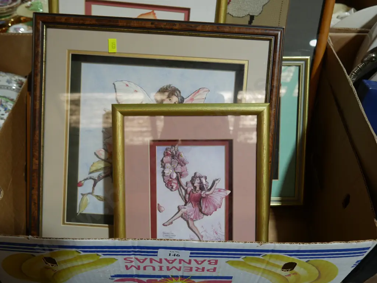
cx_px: 188
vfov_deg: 44.2
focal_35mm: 32
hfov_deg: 56.8
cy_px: 142
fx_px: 349
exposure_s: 1/80
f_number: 3.6
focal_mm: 16
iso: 200
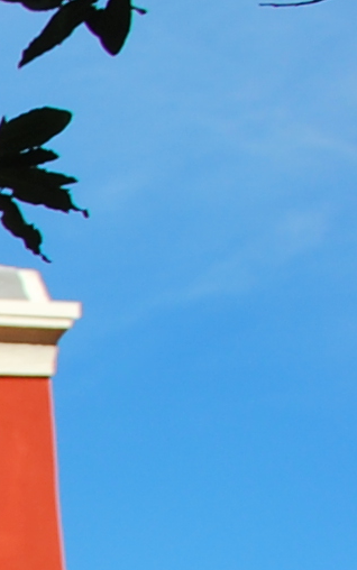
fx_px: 3265
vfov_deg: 9.5
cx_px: -1804
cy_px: 1057
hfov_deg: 4.6
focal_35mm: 210
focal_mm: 18
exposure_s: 1/250
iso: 100
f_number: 8
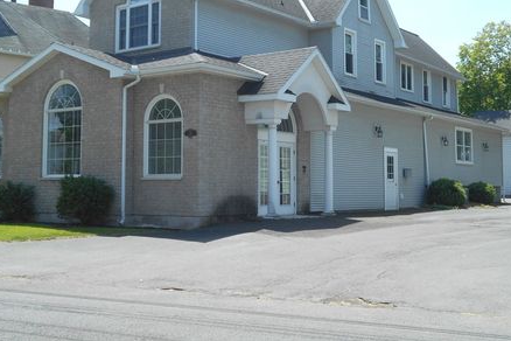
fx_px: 724
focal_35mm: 51
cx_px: 230
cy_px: 124
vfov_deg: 26.4
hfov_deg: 38.8
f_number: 4.2
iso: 80
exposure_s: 1/400
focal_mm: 7.7
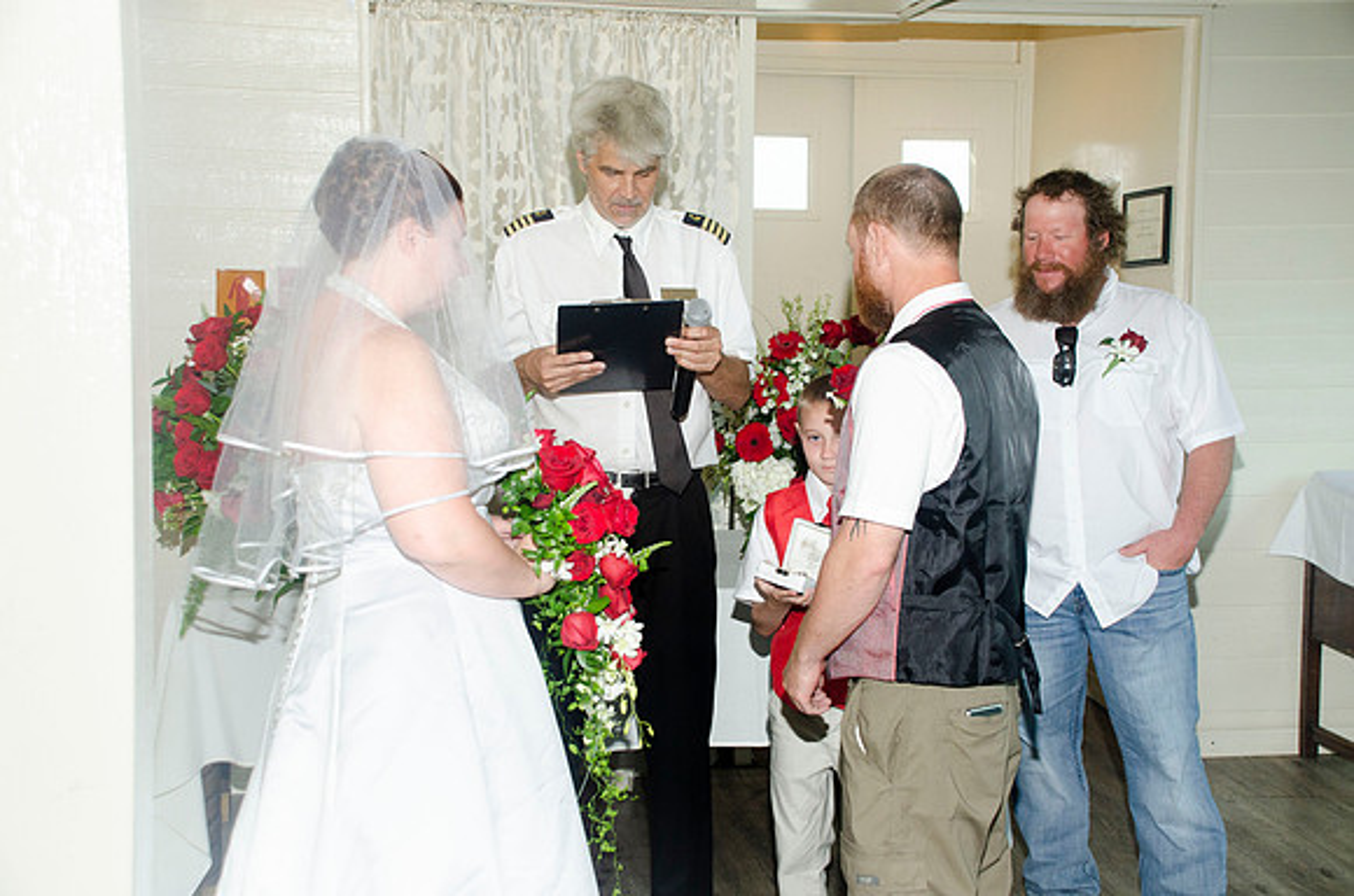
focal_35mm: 46
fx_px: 1745
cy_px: 448
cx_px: 677
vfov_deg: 28.8
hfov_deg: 42.4
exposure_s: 1/250
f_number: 5.6
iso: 400
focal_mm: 31
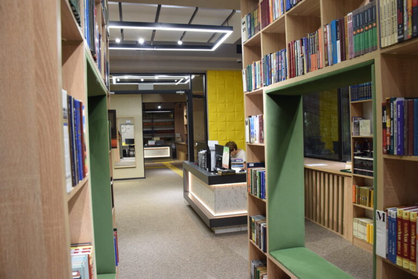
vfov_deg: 47.9
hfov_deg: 67.4
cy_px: 140
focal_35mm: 27
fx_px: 313
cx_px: 209
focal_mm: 18
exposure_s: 1/125
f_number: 5.6
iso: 800
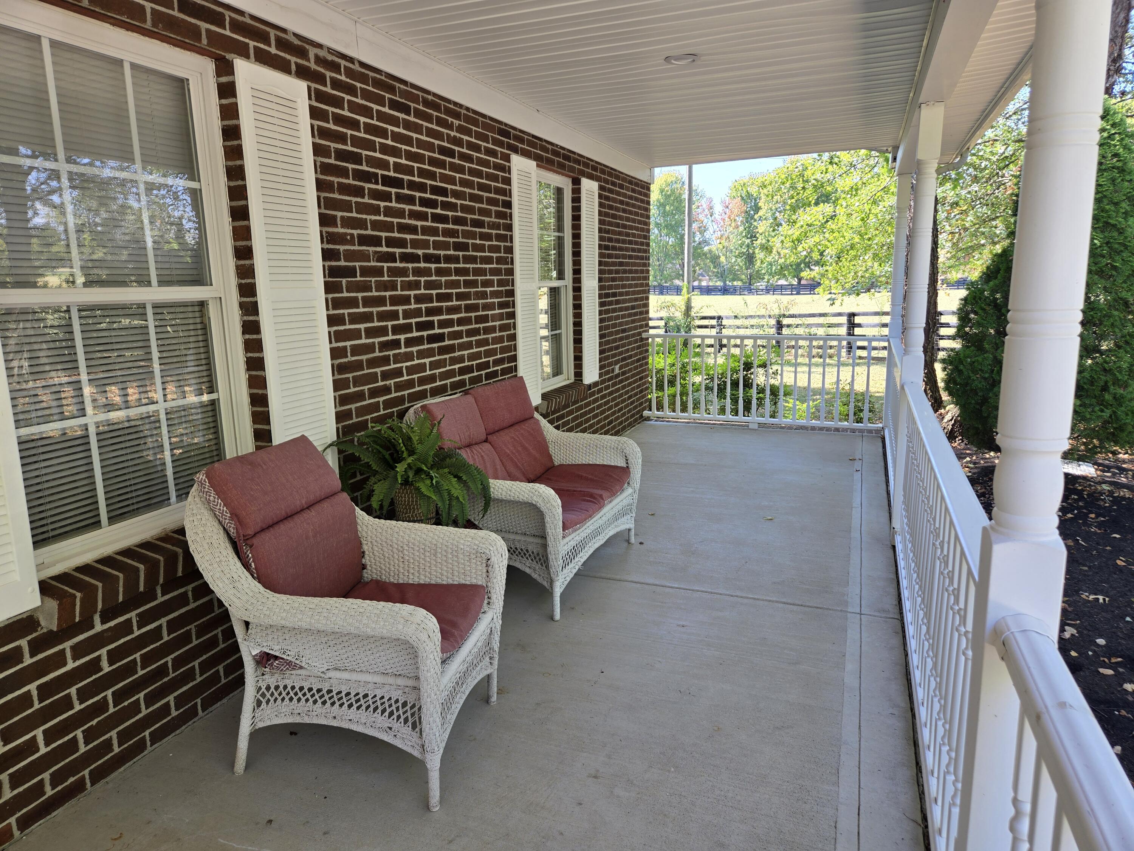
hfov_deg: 73.9
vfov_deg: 58.9
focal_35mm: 23
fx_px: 753
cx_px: 567
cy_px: 426
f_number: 1.8
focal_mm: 5.4
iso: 32
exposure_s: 1/180
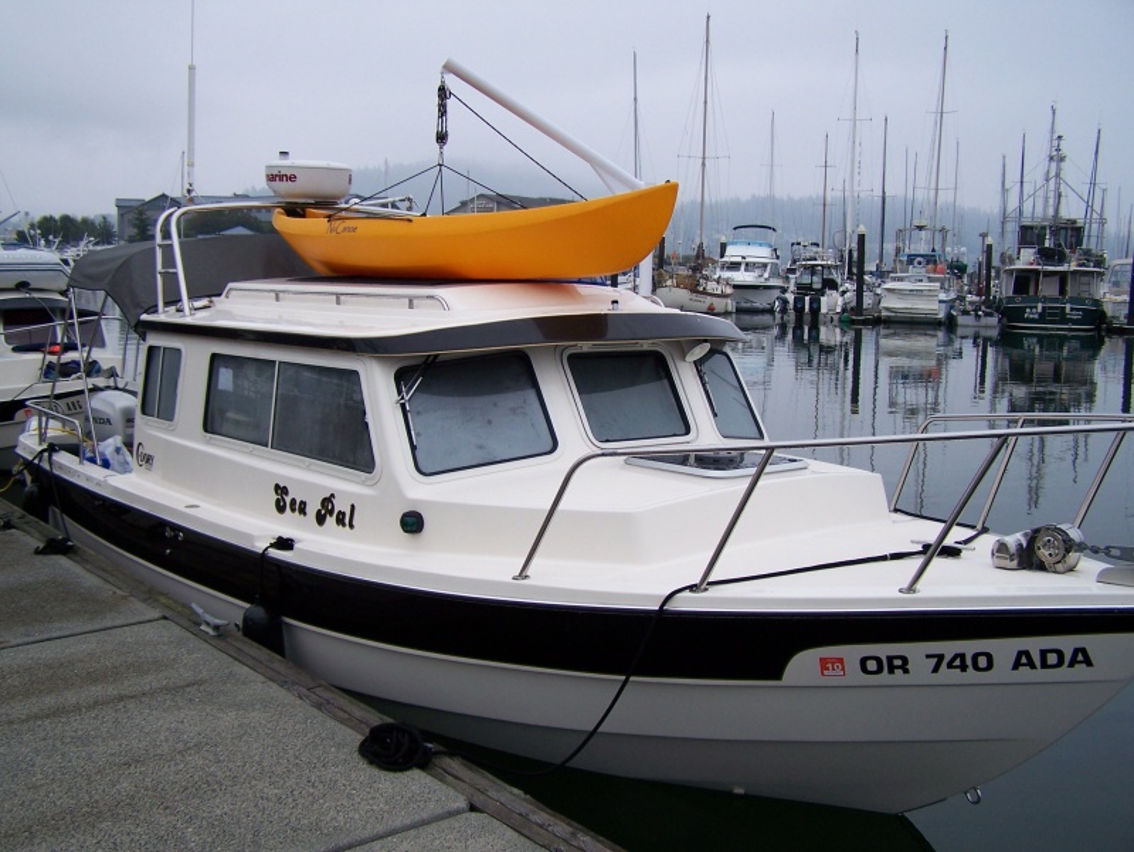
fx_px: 1246
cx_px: 567
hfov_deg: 49.0
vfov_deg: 37.8
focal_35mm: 38
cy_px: 426
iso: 80
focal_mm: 6.3
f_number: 2.8
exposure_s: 1/80
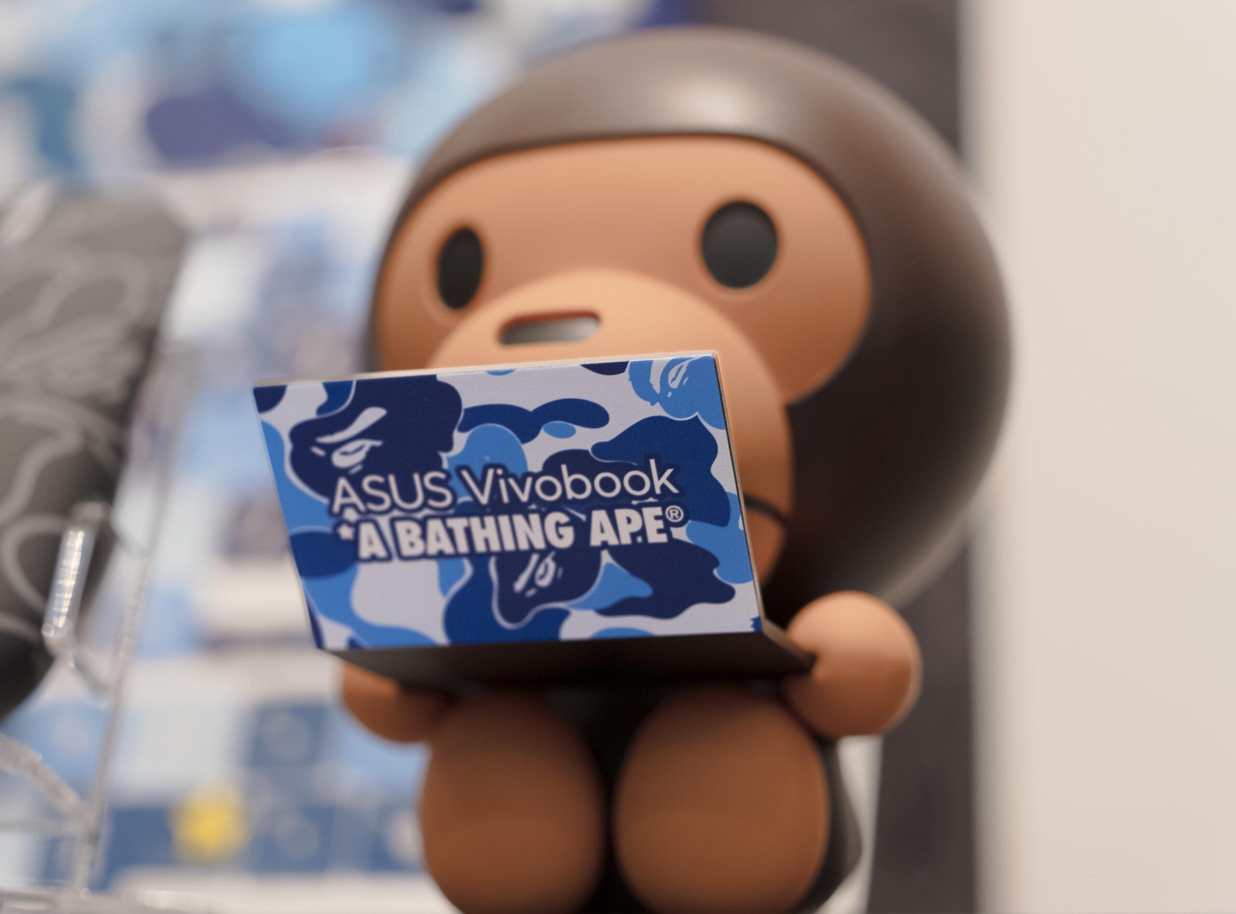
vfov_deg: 18.1
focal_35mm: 81
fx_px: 2874
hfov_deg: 24.3
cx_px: 595
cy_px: 443
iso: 1250
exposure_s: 1/25
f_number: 4
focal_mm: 66
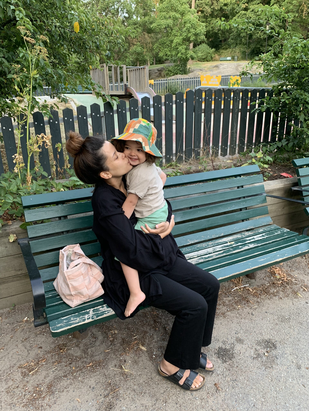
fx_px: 309
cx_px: 154
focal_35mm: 26
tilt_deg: -18.9
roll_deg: +1.1
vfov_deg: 67.3
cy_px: 206
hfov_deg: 53.1
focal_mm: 4.25
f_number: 1.8
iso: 100
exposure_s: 1/73
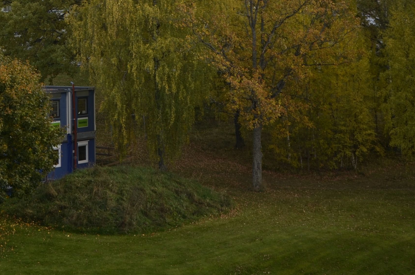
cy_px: -76
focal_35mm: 113
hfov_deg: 17.9
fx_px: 1300
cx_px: 45
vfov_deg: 11.8
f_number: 4
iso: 100
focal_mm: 26
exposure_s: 1/250
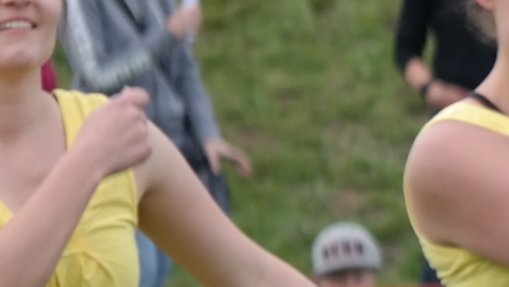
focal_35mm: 1216
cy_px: 274
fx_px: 16419
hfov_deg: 1.8
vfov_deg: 1.0
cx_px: 1066
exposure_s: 1/250
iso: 200
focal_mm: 171
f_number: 5.6
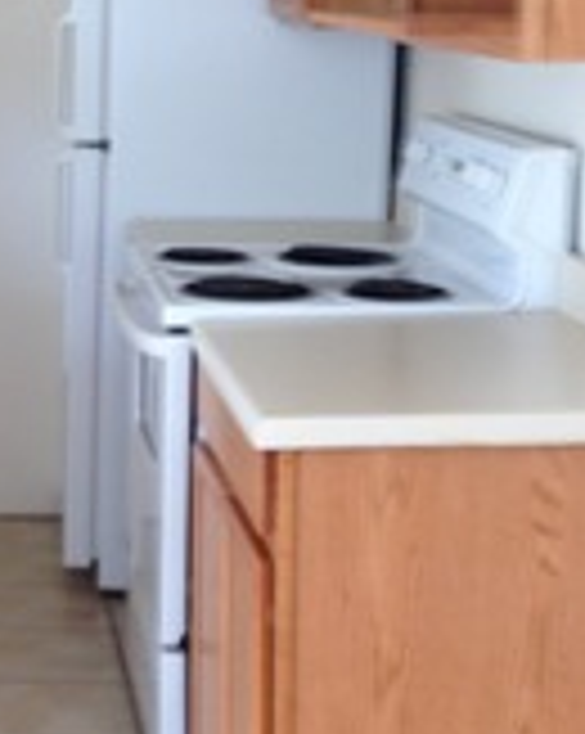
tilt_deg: -5.9
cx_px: -171
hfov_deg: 15.4
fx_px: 2060
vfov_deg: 20.1
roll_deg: +0.7
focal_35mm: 95
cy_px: 252
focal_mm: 4.12
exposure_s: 1/20
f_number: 2.4
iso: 50
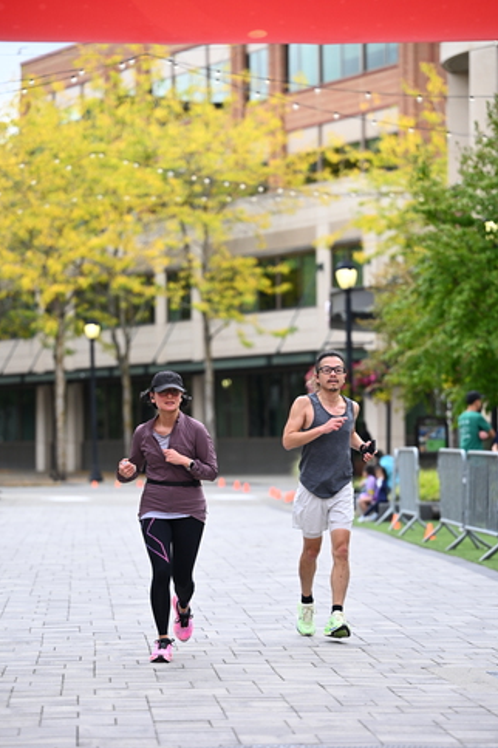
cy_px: 423
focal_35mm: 131
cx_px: 253
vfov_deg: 15.6
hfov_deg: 10.5
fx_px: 2718
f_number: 2.8
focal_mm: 115
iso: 640
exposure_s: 1/2000
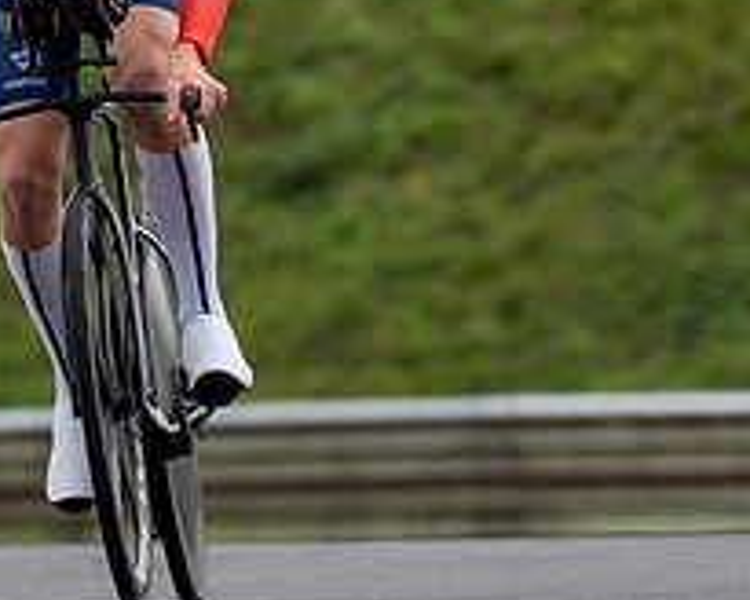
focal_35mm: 850
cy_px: 316
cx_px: -48
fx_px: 18868
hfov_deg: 2.3
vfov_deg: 1.8
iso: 125
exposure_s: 1/1000
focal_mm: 176
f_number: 3.5
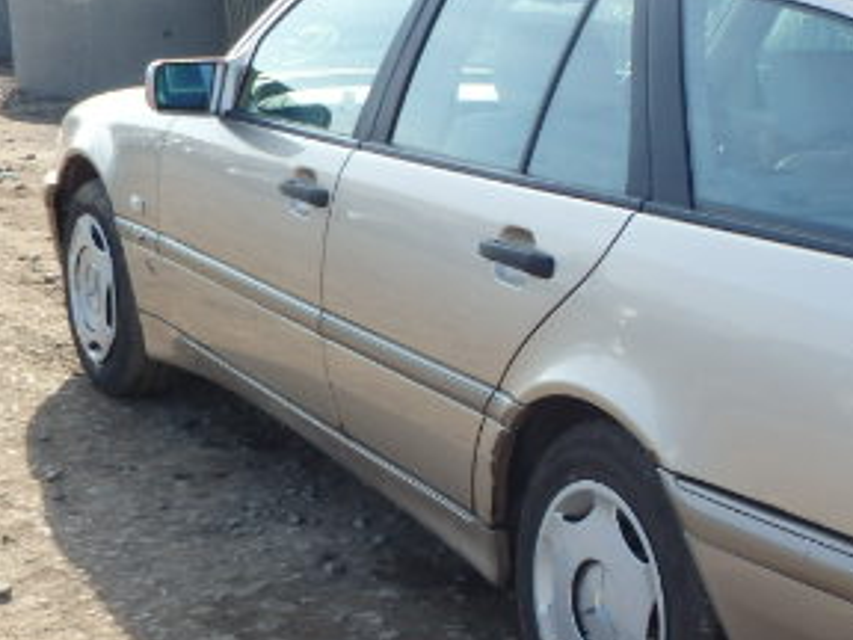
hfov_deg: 25.5
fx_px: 1750
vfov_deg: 20.7
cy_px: 415
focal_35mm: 71
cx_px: 921
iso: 125
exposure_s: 1/250
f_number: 4.2
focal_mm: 5.7
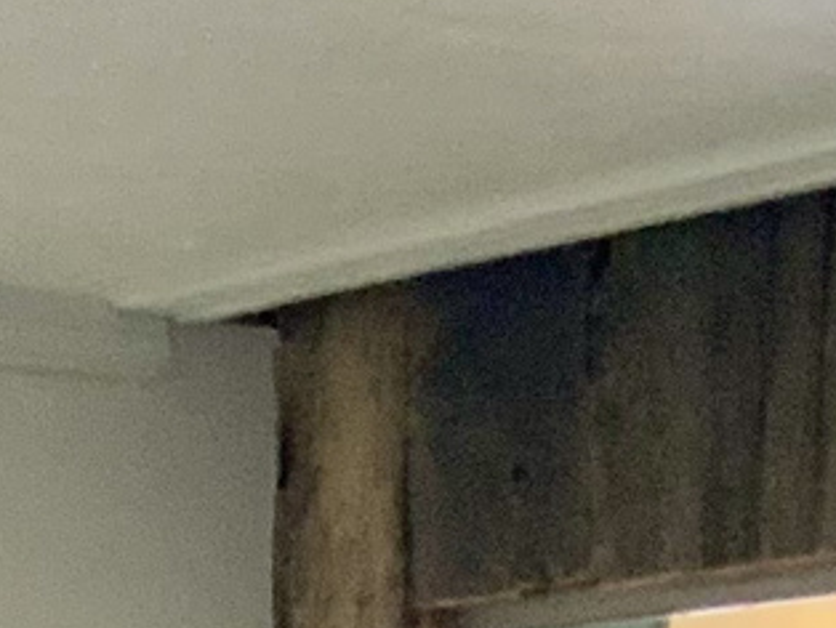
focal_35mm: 189
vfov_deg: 7.4
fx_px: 4568
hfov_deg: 9.9
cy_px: 1493
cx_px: -700
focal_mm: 3
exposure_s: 1/60
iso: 250
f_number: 1.8
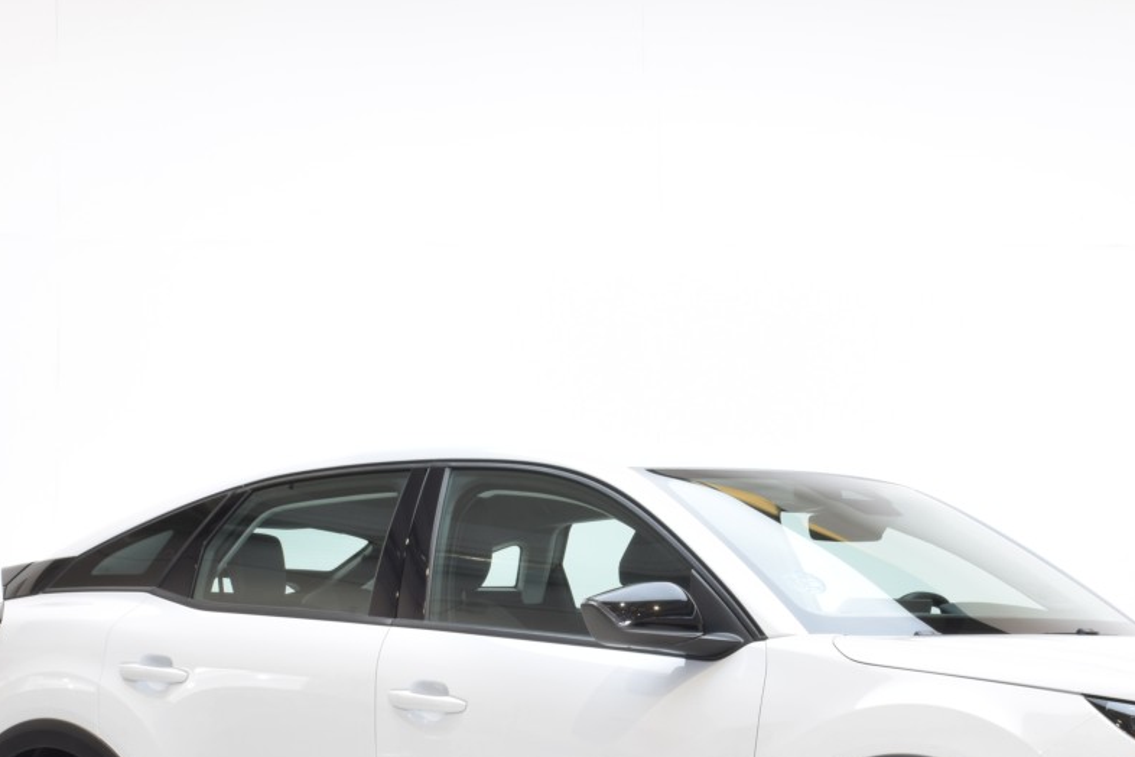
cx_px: 676
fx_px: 3247
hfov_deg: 19.8
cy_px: 715
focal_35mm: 103
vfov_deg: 13.2
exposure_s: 1.6
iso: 100
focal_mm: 36
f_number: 22
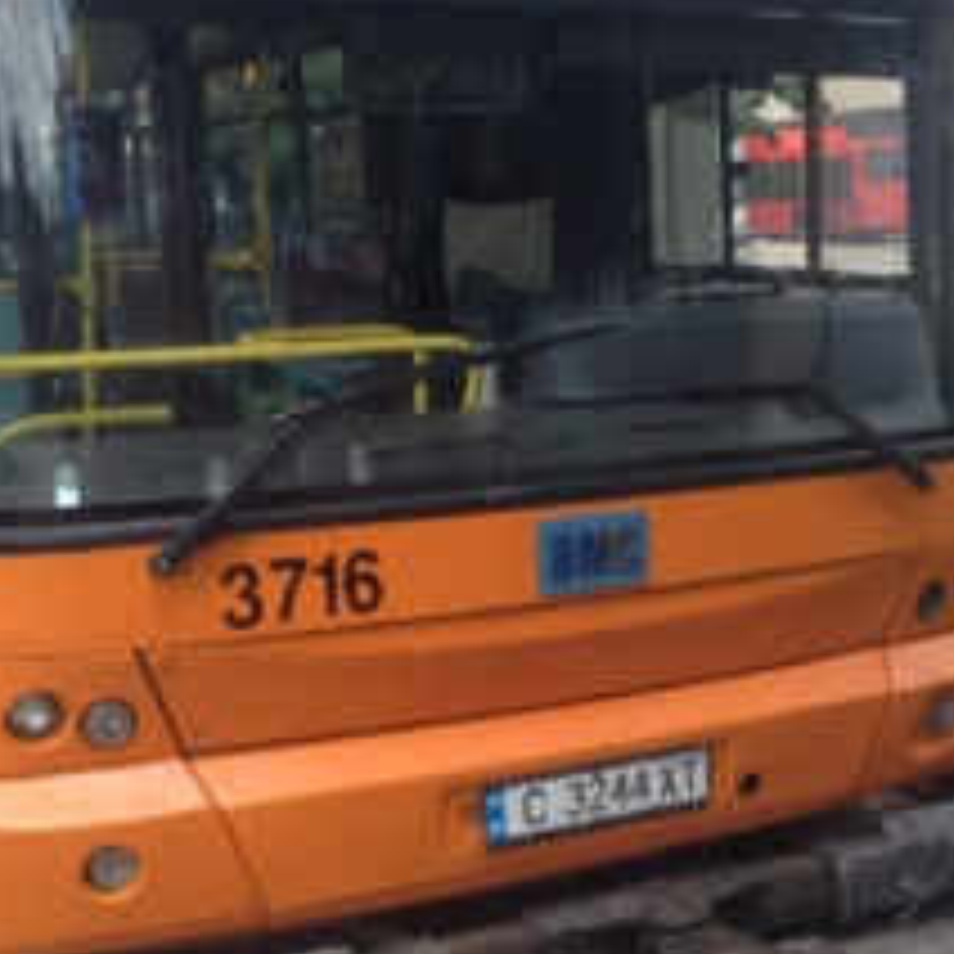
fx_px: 1933
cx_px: 598
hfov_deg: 27.6
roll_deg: +0.2
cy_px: 490
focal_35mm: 62
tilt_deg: -10.1
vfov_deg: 27.7
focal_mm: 4.12
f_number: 2.4
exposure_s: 1/427
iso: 50
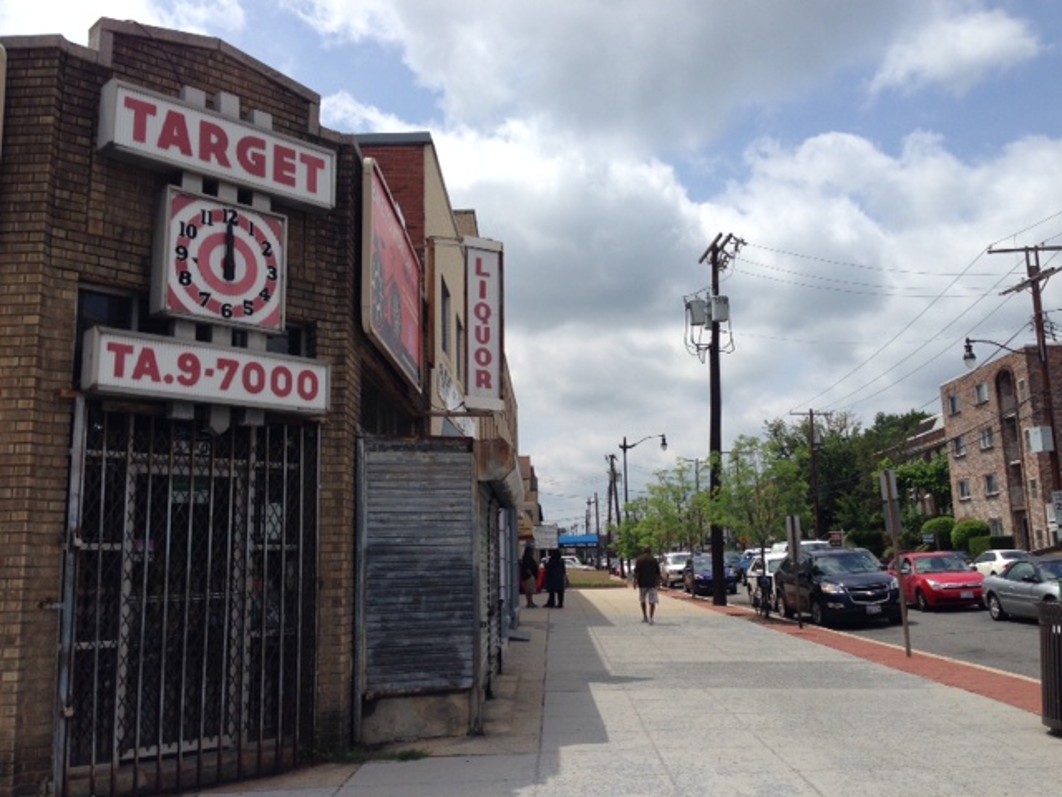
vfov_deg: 42.9
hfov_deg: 55.4
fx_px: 1012
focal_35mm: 33
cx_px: 531
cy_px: 398
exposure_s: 1/2463
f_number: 2.4
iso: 50
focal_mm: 4.12
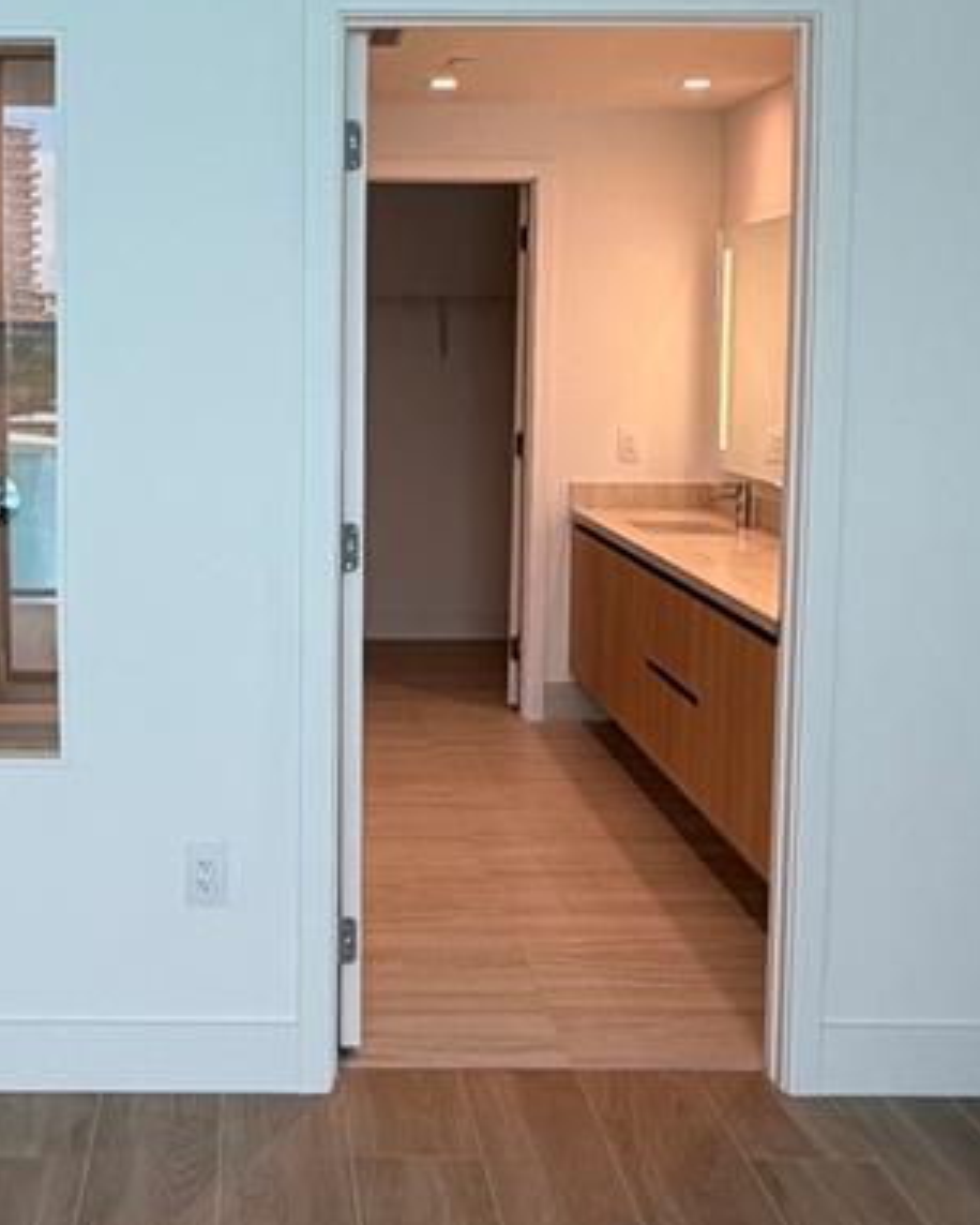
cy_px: 450
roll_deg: +0.2
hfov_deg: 34.2
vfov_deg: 42.5
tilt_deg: -4.1
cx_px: 254
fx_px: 1558
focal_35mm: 43
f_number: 2.2
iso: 50
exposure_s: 1/121
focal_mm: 2.22
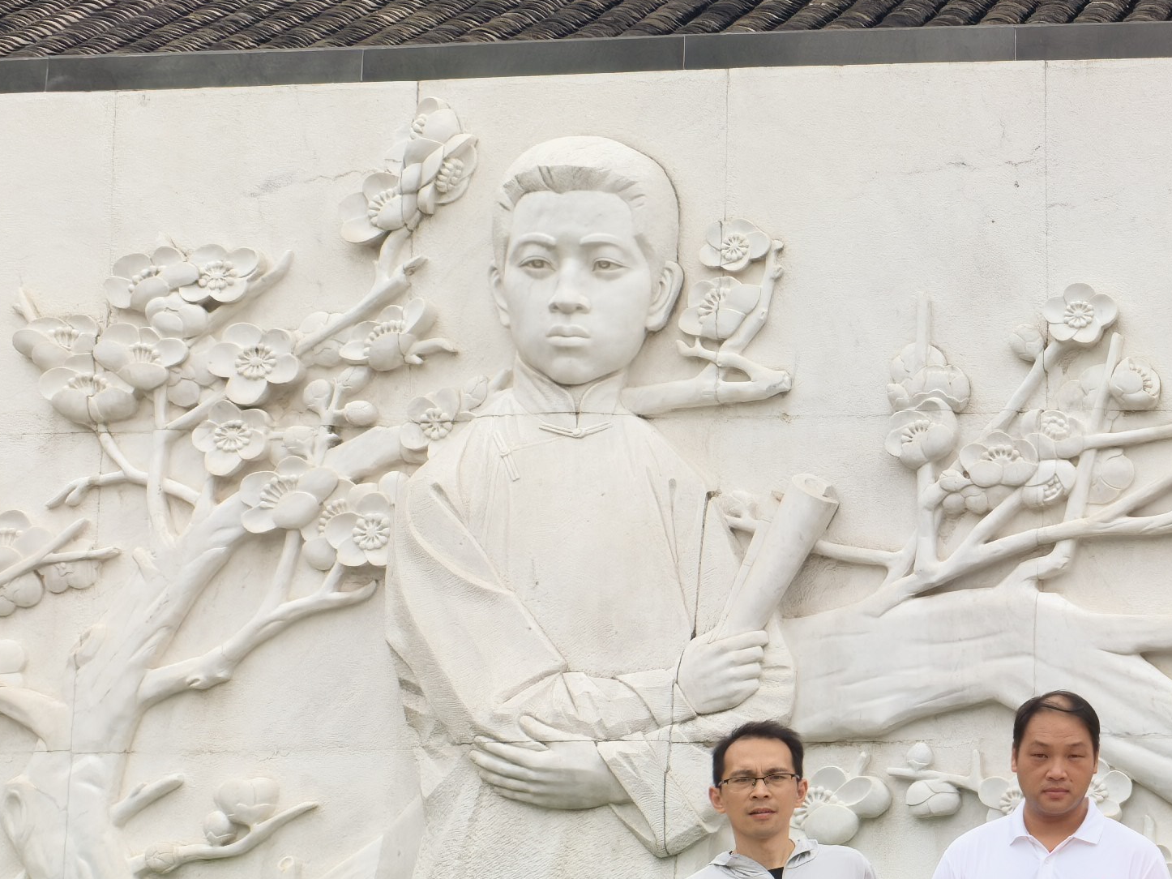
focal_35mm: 68
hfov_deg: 24.7
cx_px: 1544
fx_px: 2302
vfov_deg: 21.5
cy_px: 575
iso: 50
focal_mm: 5.75
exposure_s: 1/215
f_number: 4
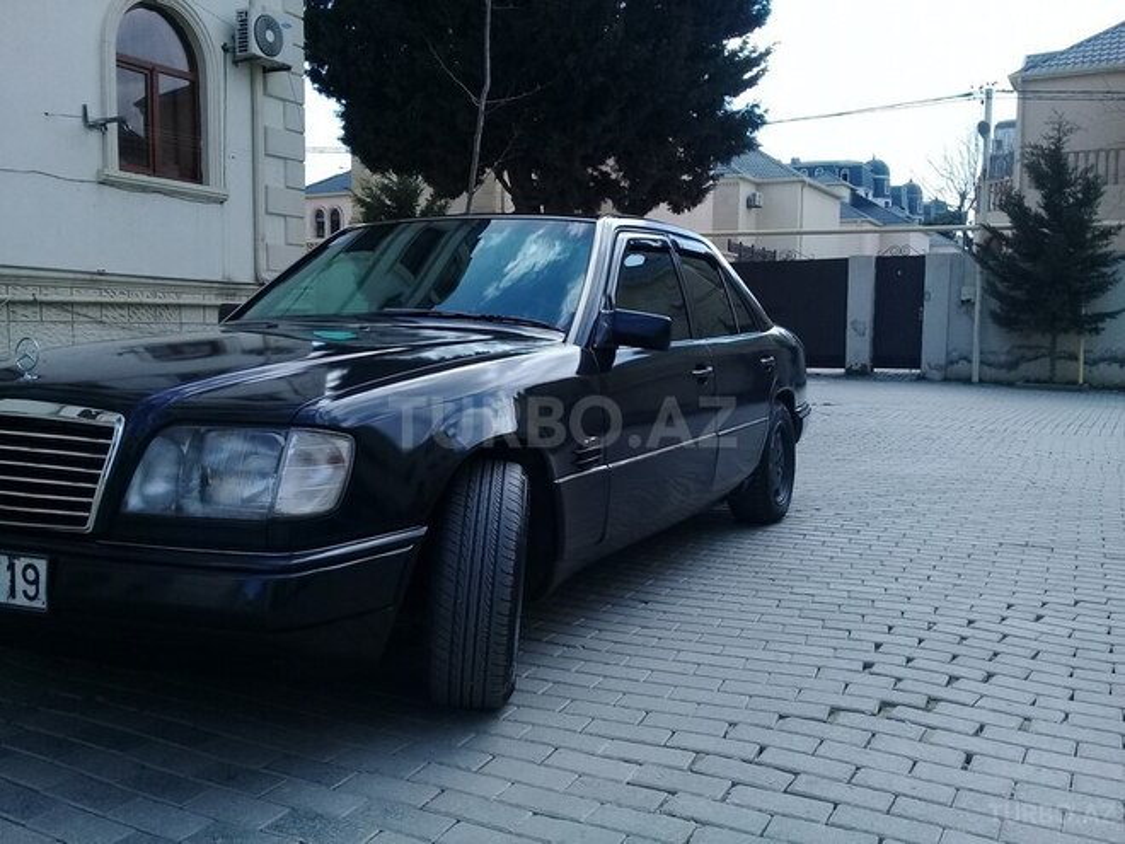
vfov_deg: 45.4
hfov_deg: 58.4
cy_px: 422
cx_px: 562
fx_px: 1007
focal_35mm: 31
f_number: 2.2
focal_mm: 3.3
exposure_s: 1/702
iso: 64
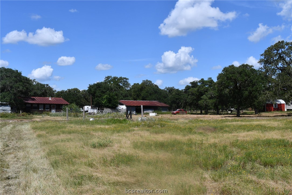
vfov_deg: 36.9
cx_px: 146
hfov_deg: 53.1
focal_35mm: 36
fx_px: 292
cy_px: 98
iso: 100
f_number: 10
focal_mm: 18
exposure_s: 1/400
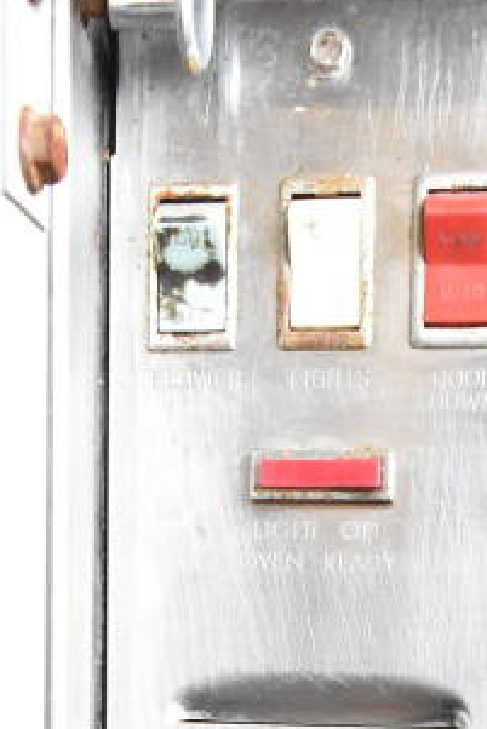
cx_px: 298
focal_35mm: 91
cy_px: 1070
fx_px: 1844
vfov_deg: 19.6
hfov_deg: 15.0
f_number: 5
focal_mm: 20
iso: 1600
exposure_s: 1/100
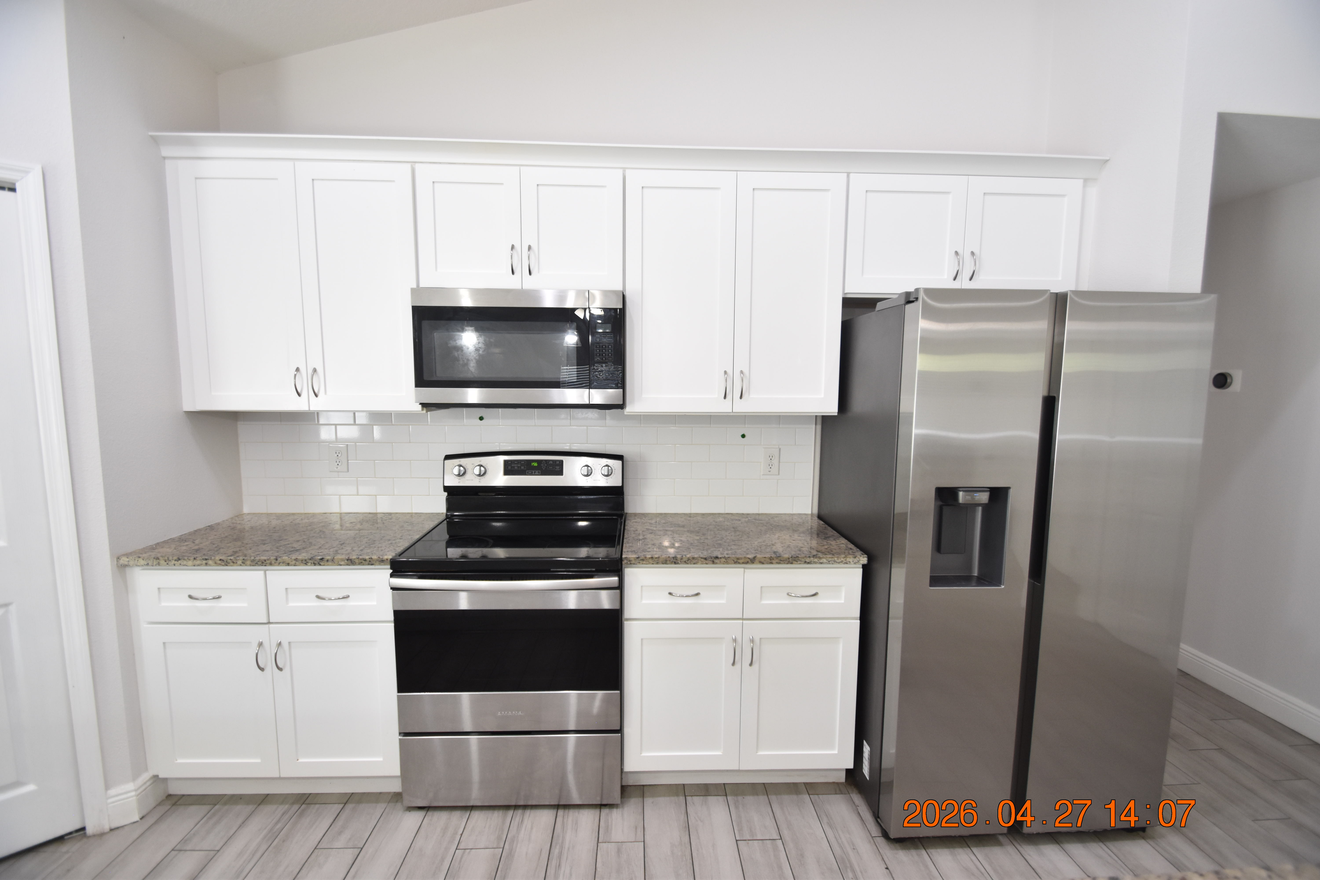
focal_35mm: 15
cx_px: 660
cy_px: 440
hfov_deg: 100.4
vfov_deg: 77.3
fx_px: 550
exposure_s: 1/60
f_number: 3.5
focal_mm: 10
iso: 800
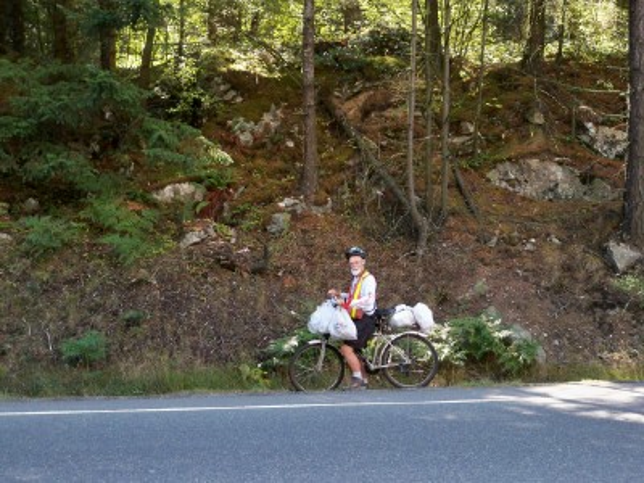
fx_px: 1265
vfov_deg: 21.6
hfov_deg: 28.6
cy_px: 242
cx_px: 322
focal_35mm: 68
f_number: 4.5
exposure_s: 1/80
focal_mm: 12.1
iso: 200
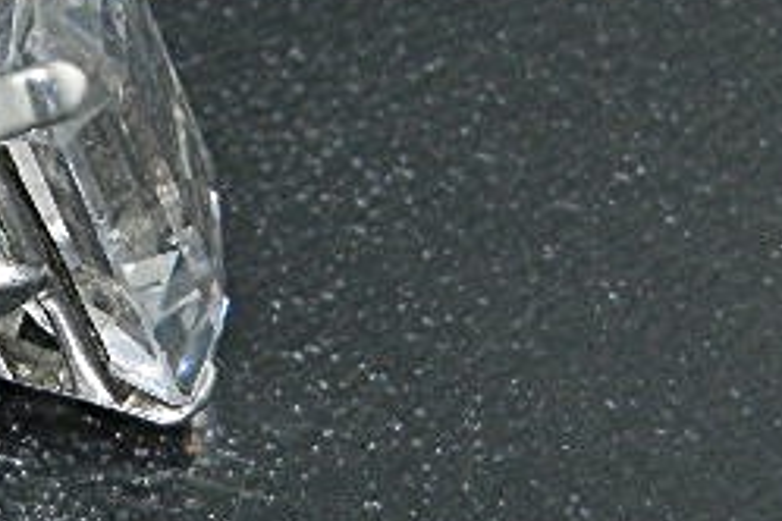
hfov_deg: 12.7
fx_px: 3432
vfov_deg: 8.7
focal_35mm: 158
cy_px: 154
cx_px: -144
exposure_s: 1/30
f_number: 8
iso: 800
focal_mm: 10.6
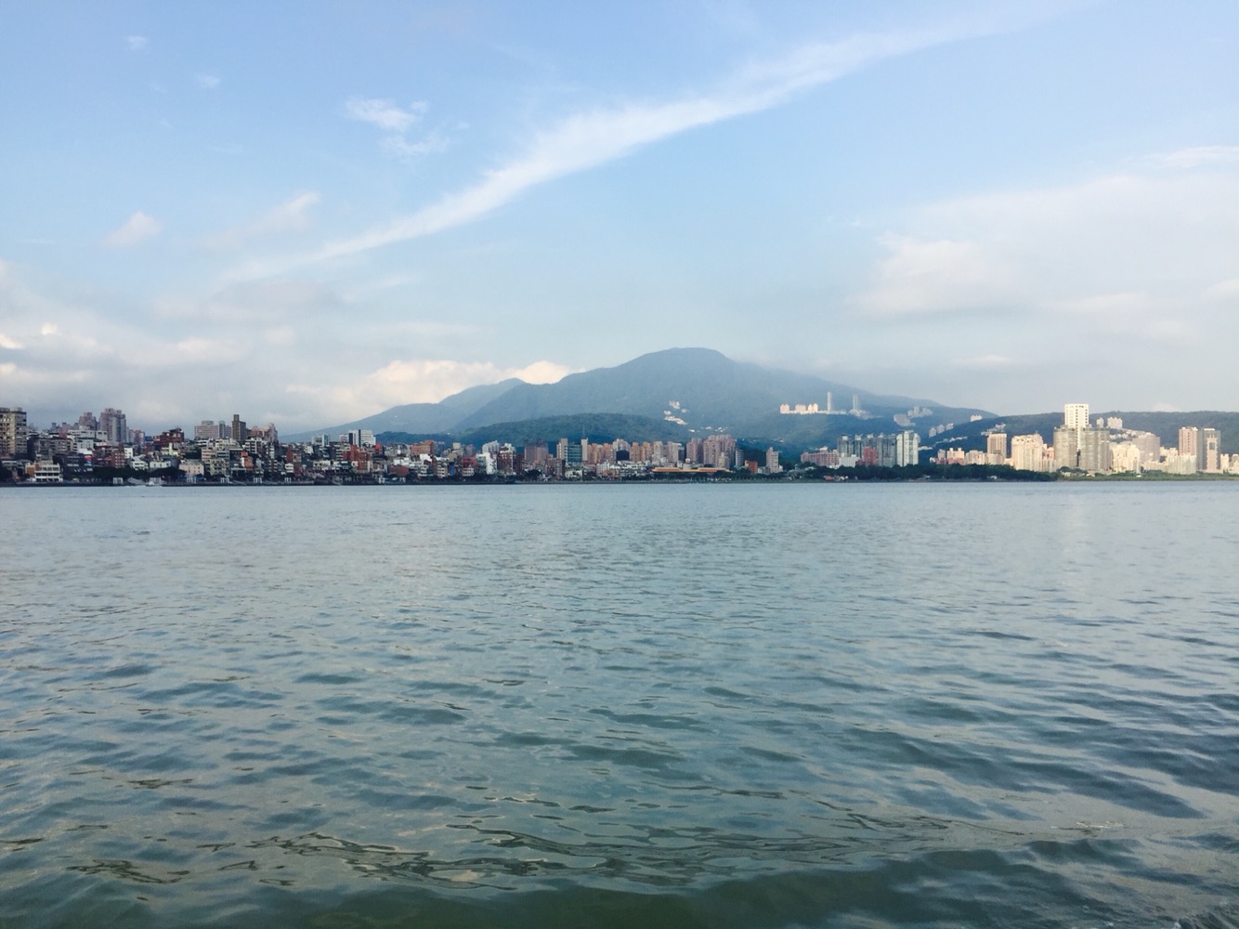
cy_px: 464
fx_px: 1038
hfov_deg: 61.7
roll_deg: -0.4
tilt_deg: +3.2
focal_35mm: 29
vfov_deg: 48.2
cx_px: 620
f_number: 2.2
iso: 32
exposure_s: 1/898
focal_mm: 4.15
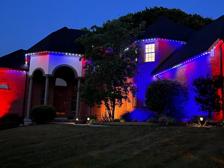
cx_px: 141
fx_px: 291
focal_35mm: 45
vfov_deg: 32.1
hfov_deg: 41.7
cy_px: 72
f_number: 1.5
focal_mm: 5.7
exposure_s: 1/9
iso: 1600
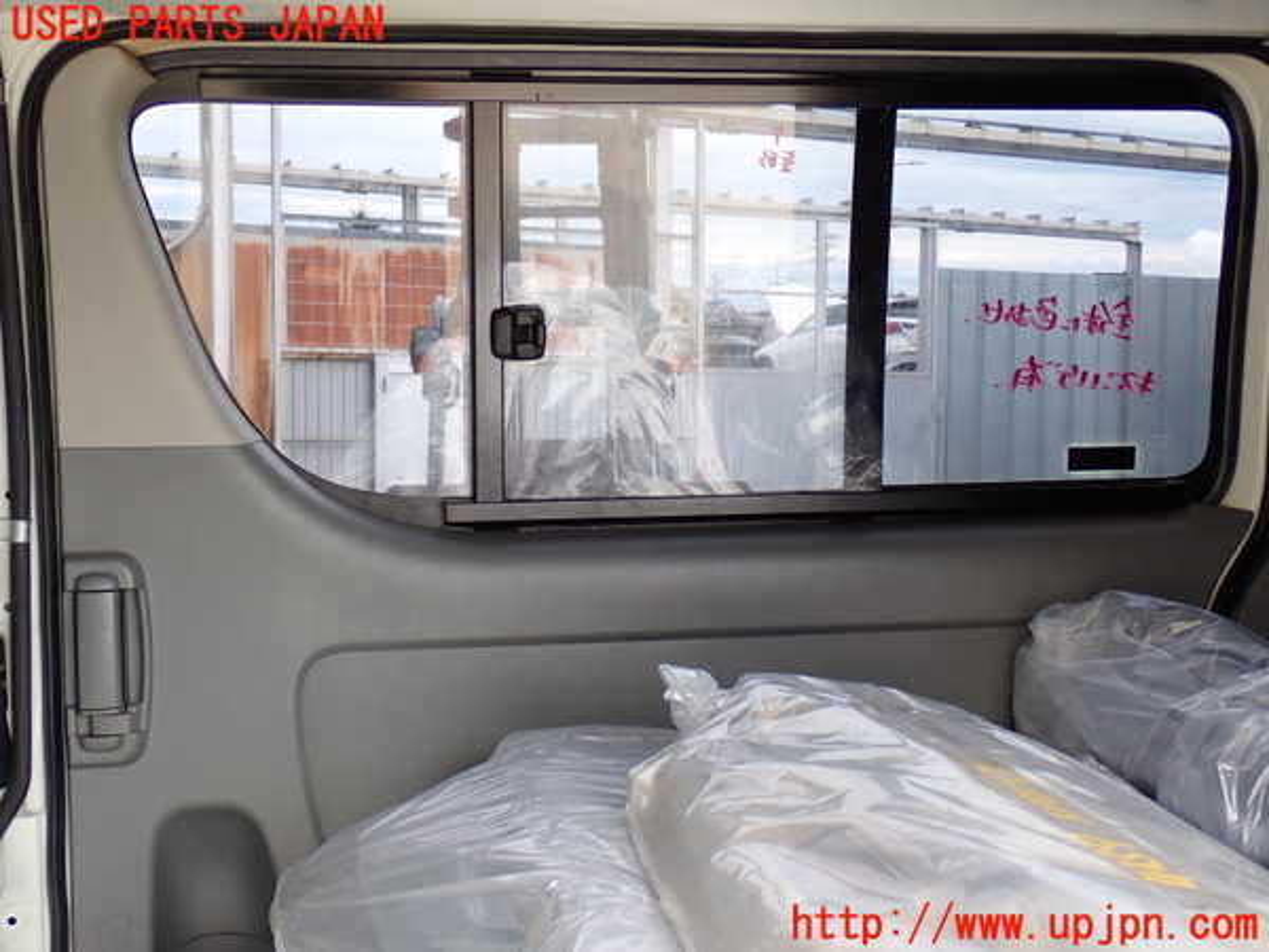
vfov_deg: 30.9
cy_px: 476
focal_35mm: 47
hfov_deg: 40.4
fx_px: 1723
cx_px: 634
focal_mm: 8.4
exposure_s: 1/100
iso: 160
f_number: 3.1
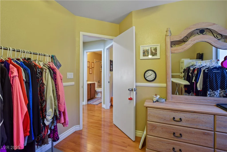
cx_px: 114
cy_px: 76
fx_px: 95
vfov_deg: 77.3
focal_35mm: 15
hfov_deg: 100.4
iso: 400
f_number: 8
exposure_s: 1/2
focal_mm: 10
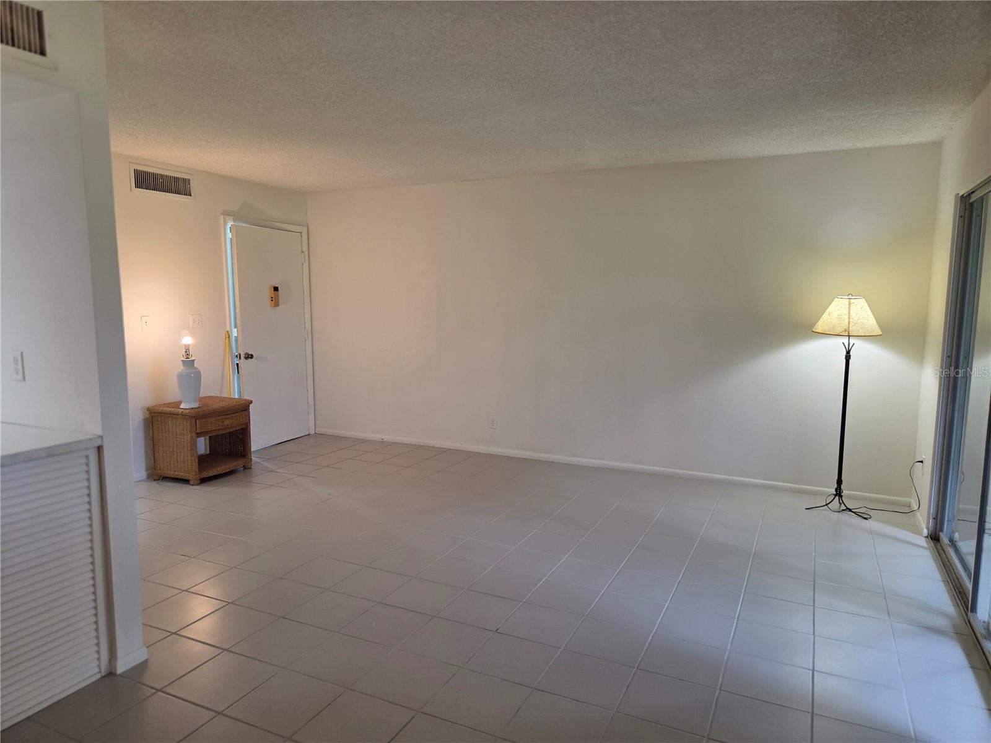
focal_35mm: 23
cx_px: 496
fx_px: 658
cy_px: 372
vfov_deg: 58.9
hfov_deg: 73.9
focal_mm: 5.4
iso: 200
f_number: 1.8
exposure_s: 1/120
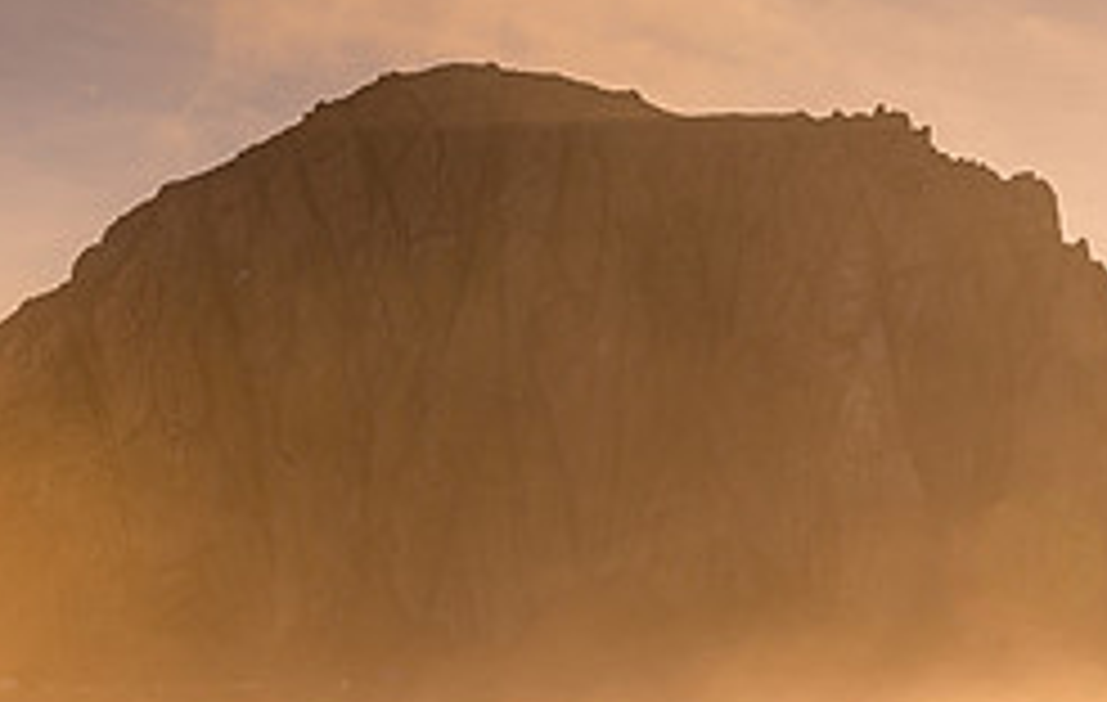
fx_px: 2787
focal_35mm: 92
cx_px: 690
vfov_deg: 14.2
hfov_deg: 22.4
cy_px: 684
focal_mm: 35
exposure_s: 1/80
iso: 100
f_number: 13
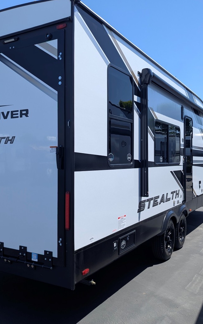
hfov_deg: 37.3
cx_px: 95
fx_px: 301
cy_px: 162
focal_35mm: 34
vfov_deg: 56.7
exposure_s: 1/1664
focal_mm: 6.81
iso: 49
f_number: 1.85
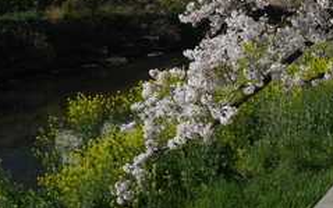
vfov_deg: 15.8
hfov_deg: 23.4
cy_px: -30
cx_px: 410
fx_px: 726
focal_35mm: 80
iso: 200
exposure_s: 1/400
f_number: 9
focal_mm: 15
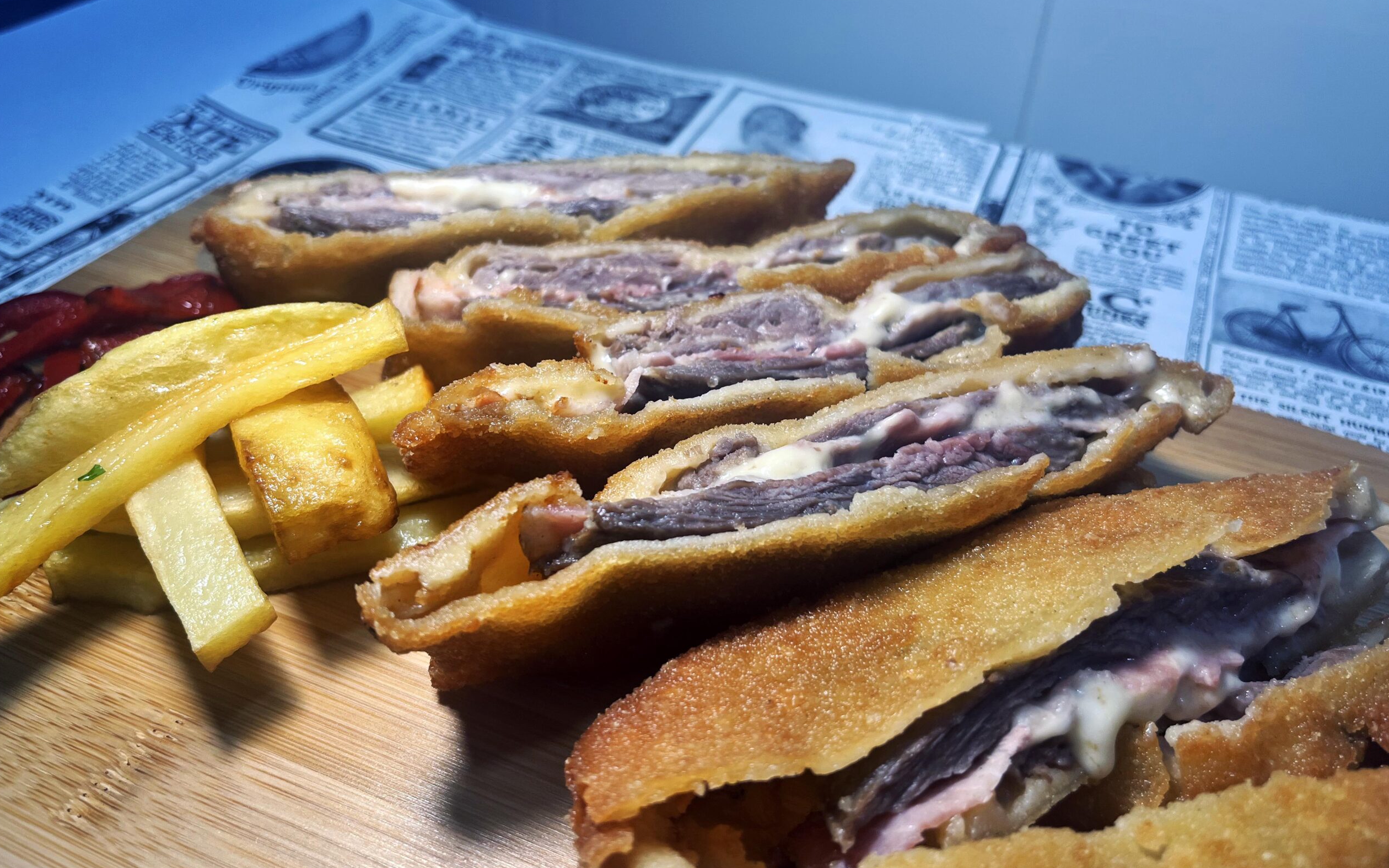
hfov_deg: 66.5
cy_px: 398
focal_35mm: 28
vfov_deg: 44.5
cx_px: 700
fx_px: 1060
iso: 40
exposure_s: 1/166
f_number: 1.6
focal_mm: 5.1
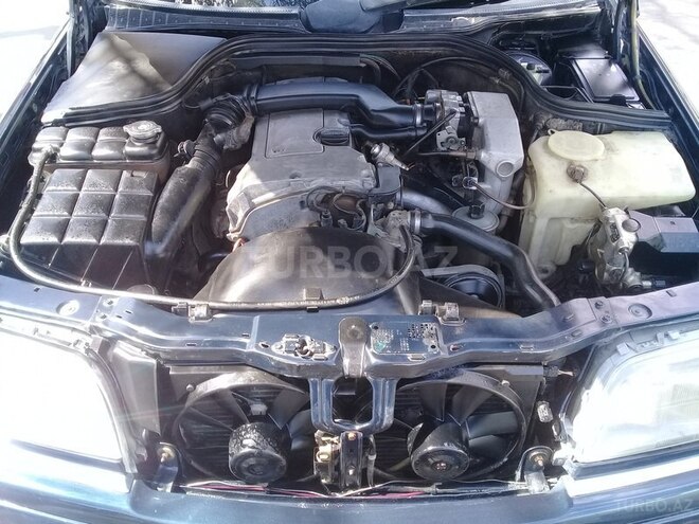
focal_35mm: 31
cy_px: 262
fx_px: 626
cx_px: 350
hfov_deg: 58.4
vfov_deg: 45.4
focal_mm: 3.3
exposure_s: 1/100
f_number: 2.2
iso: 50
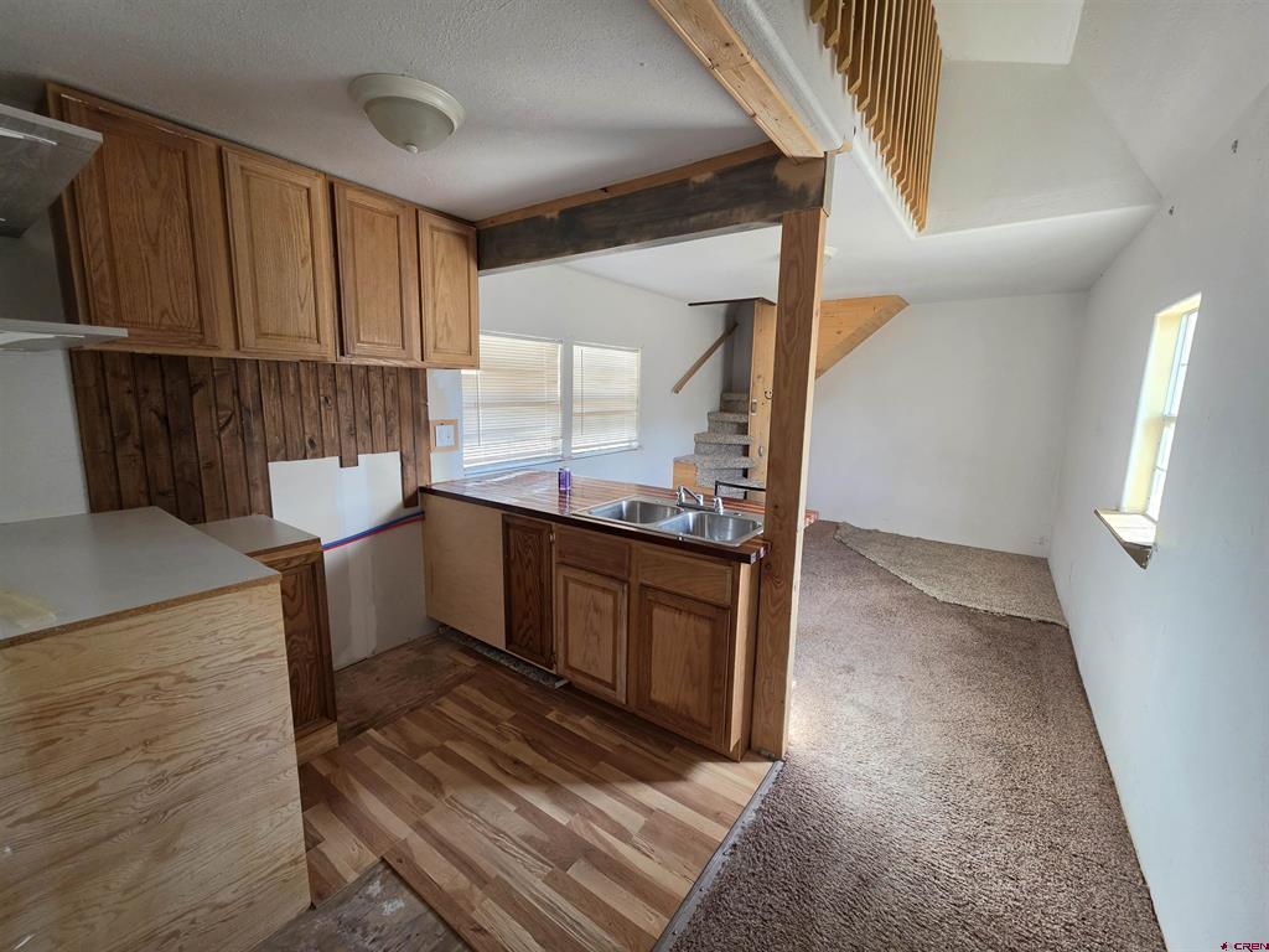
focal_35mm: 13
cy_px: 476
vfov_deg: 89.9
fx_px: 477
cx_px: 634
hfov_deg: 106.2
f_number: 1.9
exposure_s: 1/120
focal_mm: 2.2
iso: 125
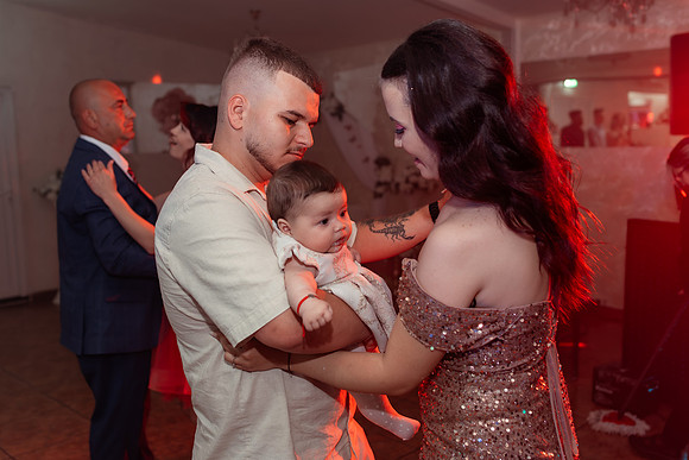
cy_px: 230
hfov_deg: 54.4
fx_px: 670
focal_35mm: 35
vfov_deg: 37.9
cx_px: 344
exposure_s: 1/200
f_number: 3.5
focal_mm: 35
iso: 1000
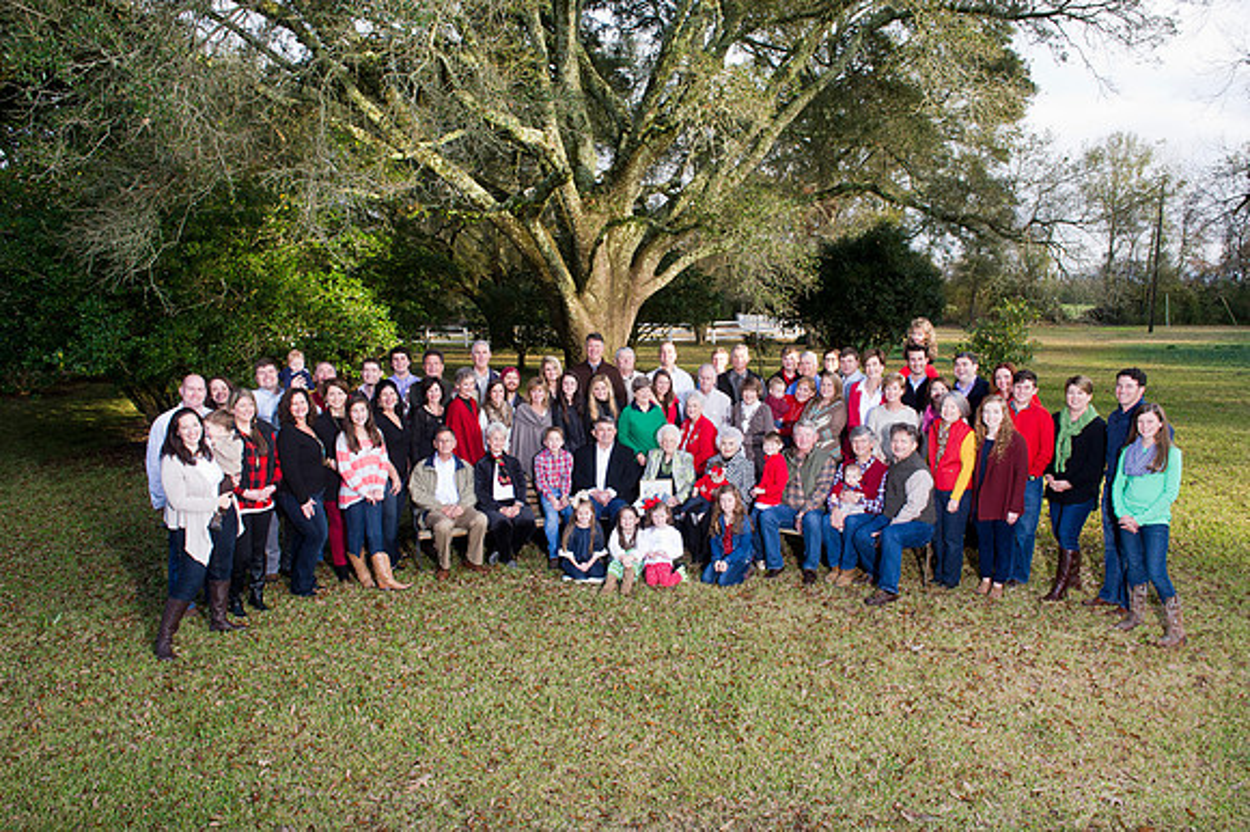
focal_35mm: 24
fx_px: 833
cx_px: 625
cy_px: 416
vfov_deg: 53.1
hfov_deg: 73.8
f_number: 8
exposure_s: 1/250
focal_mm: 24
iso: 1000
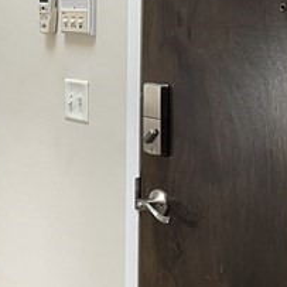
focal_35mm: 87
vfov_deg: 19.4
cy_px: 1
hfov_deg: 19.0
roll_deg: -2.1
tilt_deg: +1.9
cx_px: -40
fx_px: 816
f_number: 1.6
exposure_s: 1/60
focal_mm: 4.2
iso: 250
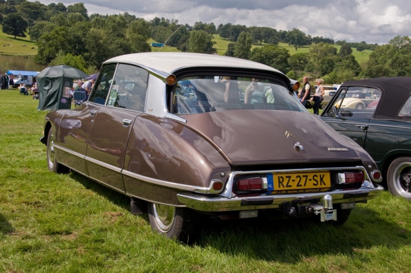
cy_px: 136
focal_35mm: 45
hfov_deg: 43.7
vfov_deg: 29.8
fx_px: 513
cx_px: 206
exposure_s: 1/320
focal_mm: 30
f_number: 9
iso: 200
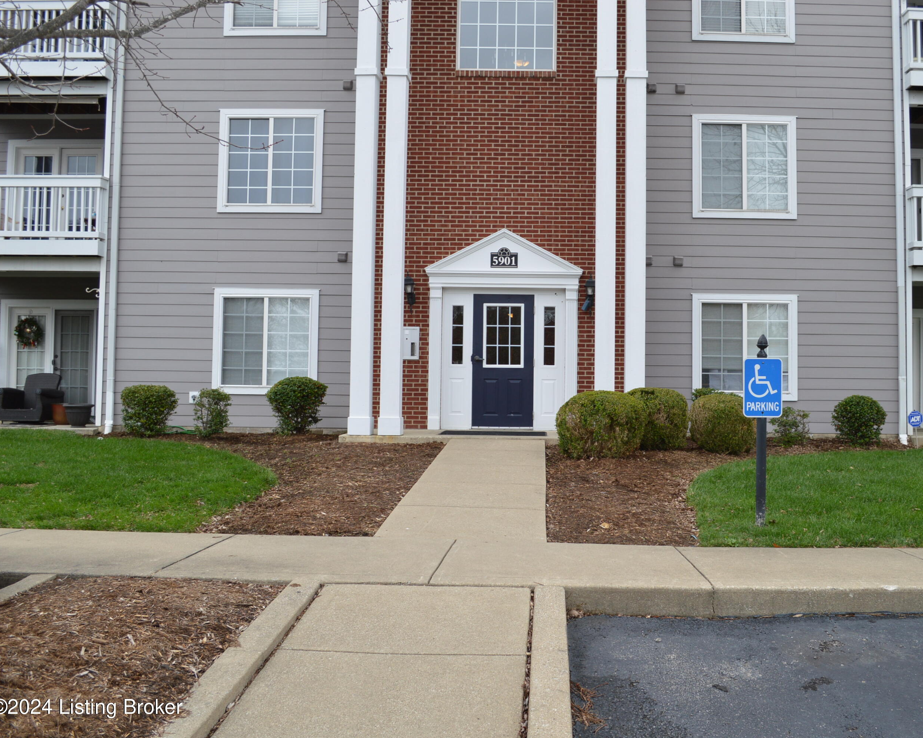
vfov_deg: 43.4
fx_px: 929
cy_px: 370
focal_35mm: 34
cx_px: 548
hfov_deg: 52.5
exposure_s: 1/125
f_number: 5.6
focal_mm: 20
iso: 200
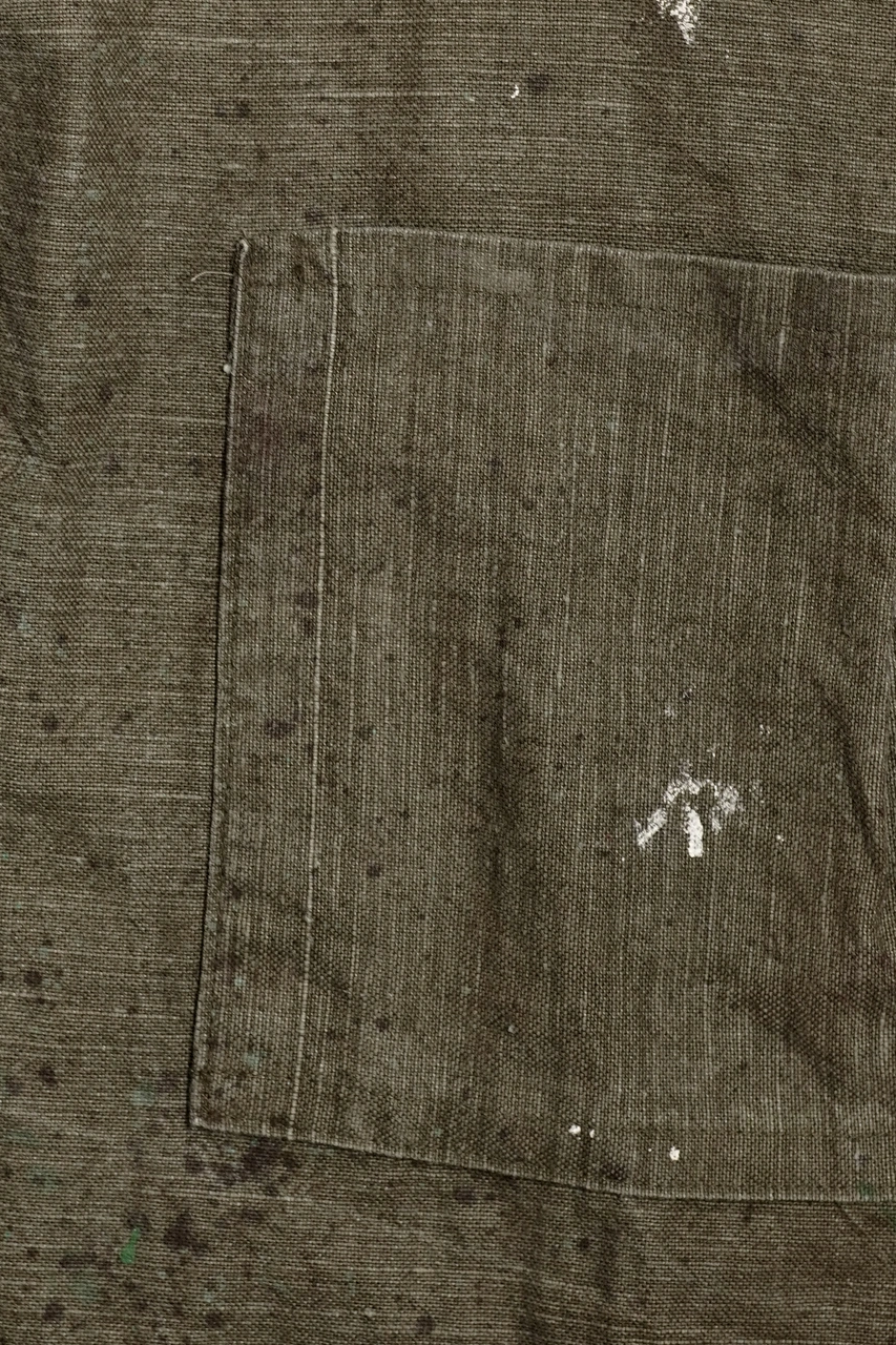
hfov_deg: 12.7
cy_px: 353
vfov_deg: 18.8
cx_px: 317
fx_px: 4033
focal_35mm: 108
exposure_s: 1/100
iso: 400
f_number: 2.8
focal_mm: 32
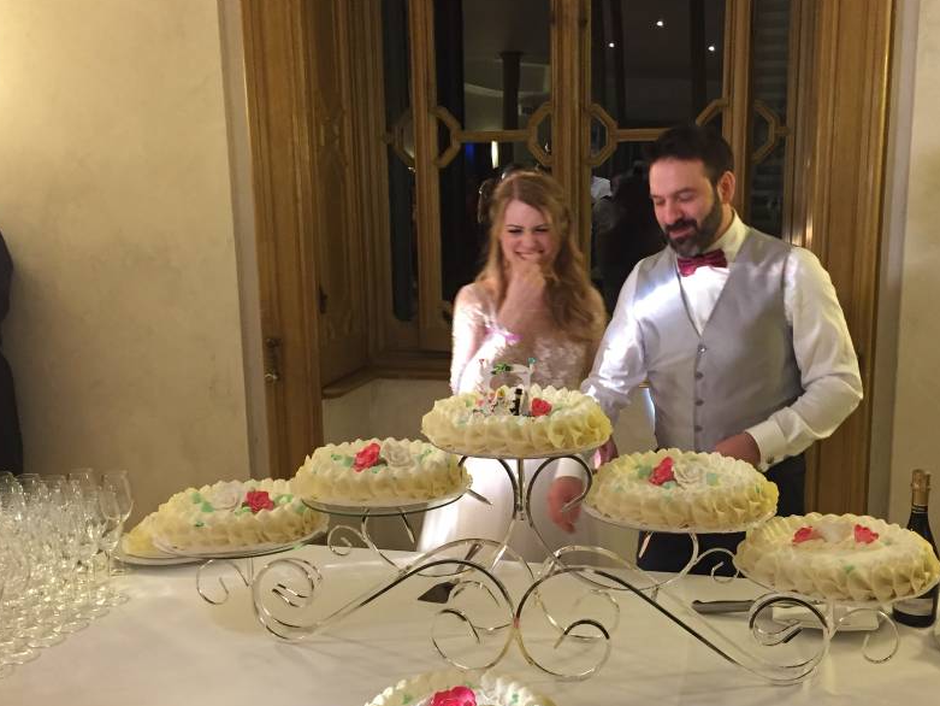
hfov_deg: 48.8
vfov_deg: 37.7
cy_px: 396
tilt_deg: -12.4
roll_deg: +0.7
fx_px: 1032
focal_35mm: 38
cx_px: 543
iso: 250
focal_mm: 4.15
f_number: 2.2
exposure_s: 1/33
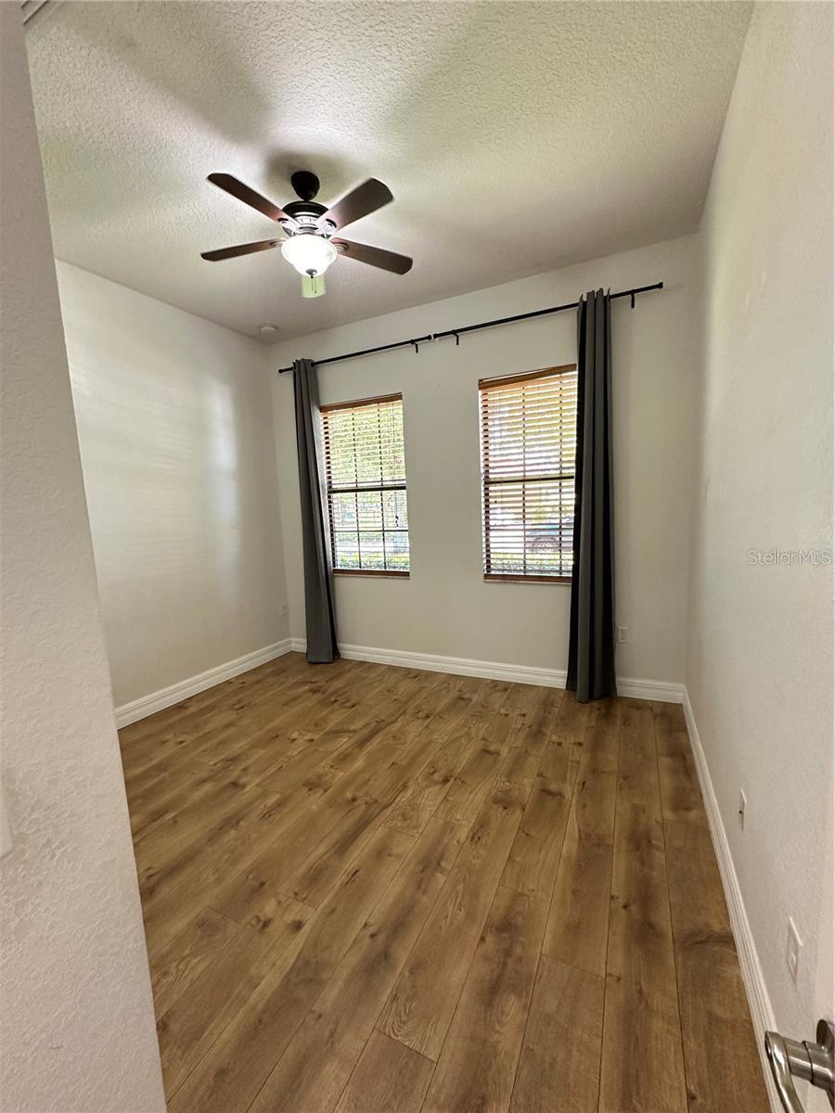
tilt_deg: -6.3
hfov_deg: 85.7
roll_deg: +2.0
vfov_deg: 102.1
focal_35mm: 14
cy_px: 556
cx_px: 418
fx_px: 450
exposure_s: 1/99
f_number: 2.2
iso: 320
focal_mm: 2.22
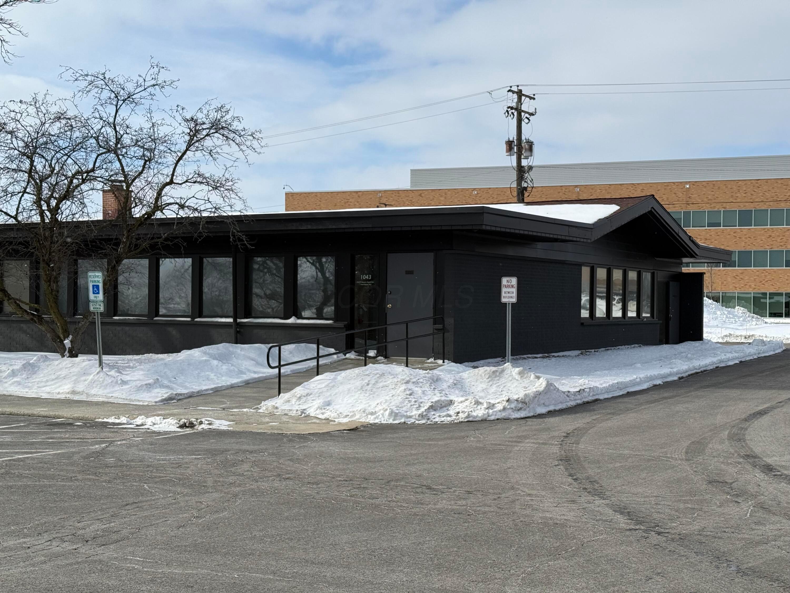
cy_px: 296
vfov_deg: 30.3
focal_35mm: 48
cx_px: 395
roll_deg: -0.6
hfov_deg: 39.7
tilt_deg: +0.2
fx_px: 1095
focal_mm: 6.76
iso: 64
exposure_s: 1/8772
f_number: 1.78
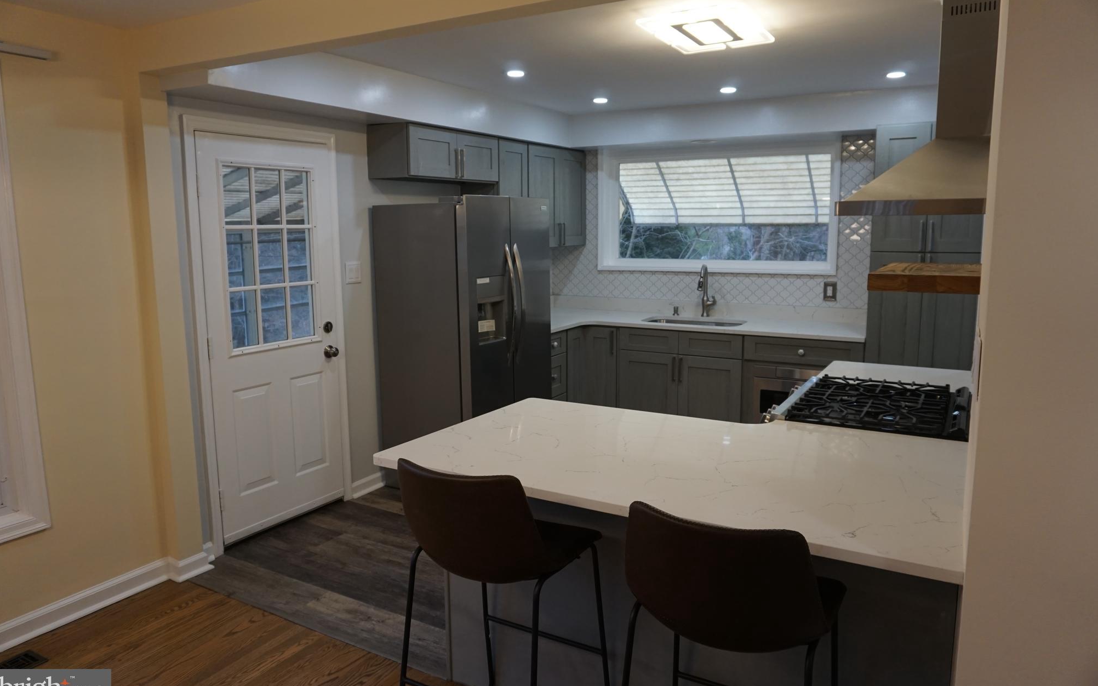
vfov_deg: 49.3
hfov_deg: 72.6
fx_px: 748
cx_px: 551
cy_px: 335
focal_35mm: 25
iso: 500
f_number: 4
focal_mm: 16
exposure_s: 1/160
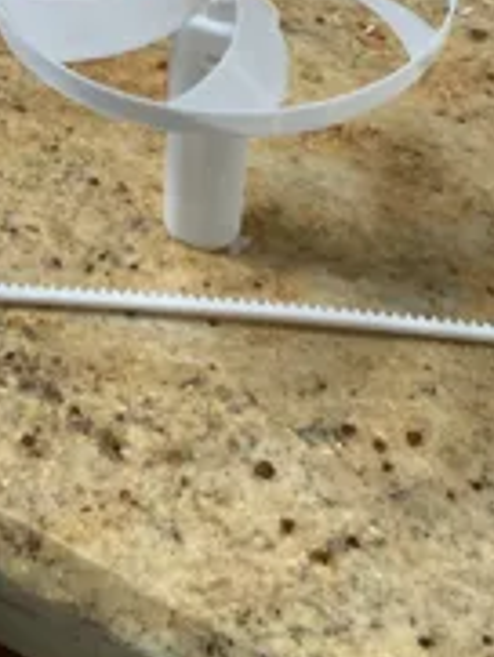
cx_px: 174
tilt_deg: -42.4
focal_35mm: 64
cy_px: 94
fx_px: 1216
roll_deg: -1.0
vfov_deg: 29.3
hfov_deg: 22.9
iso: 200
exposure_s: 1/40
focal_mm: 3
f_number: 1.8
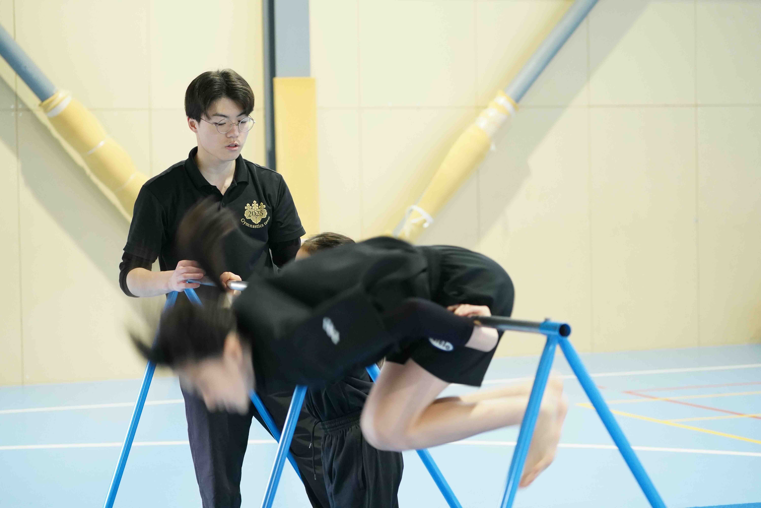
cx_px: 380
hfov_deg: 20.4
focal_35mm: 100
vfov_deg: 13.7
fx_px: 2114
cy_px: 254
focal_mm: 100
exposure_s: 1/125
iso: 8000
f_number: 4.5
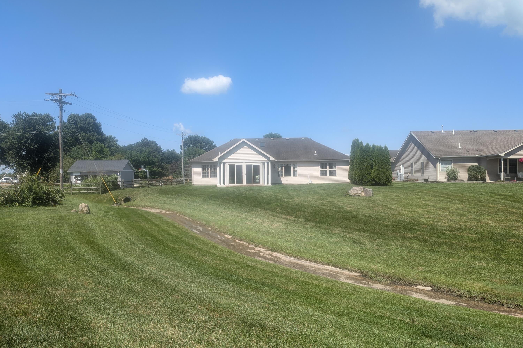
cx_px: 262
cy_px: 180
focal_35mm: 25
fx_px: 363
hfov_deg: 71.5
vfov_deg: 51.3
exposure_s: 1/1433
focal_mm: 4.53
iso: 29
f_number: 1.7
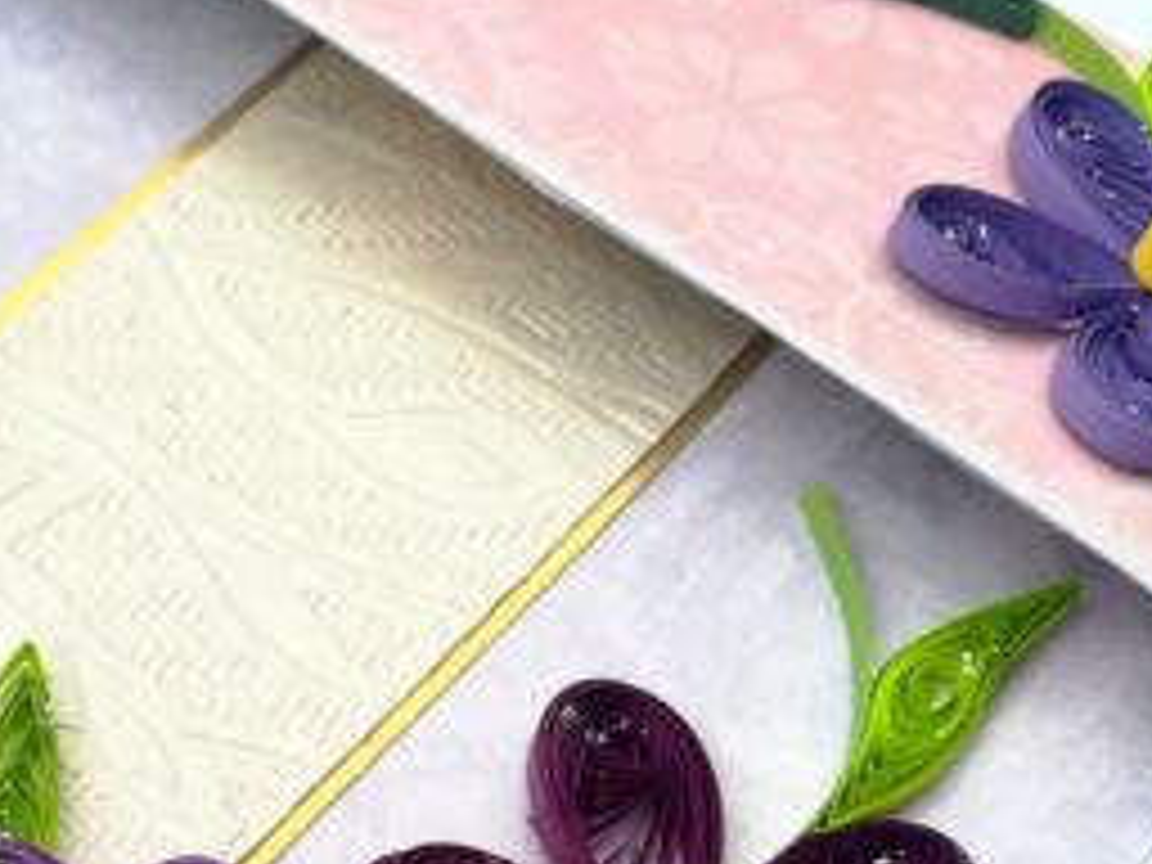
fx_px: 2030
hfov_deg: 29.4
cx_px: -32
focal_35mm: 61
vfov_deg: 23.1
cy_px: 846
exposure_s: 1/50
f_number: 2.2
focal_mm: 3.83
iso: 64
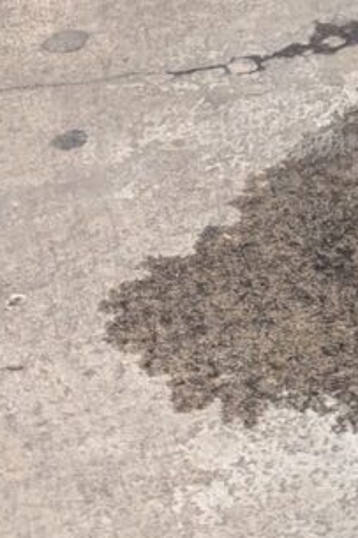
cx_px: 645
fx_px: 2509
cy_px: 28
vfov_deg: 12.1
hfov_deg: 7.9
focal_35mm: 168
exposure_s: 1/120
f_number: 1.85
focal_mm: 6.81
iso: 528
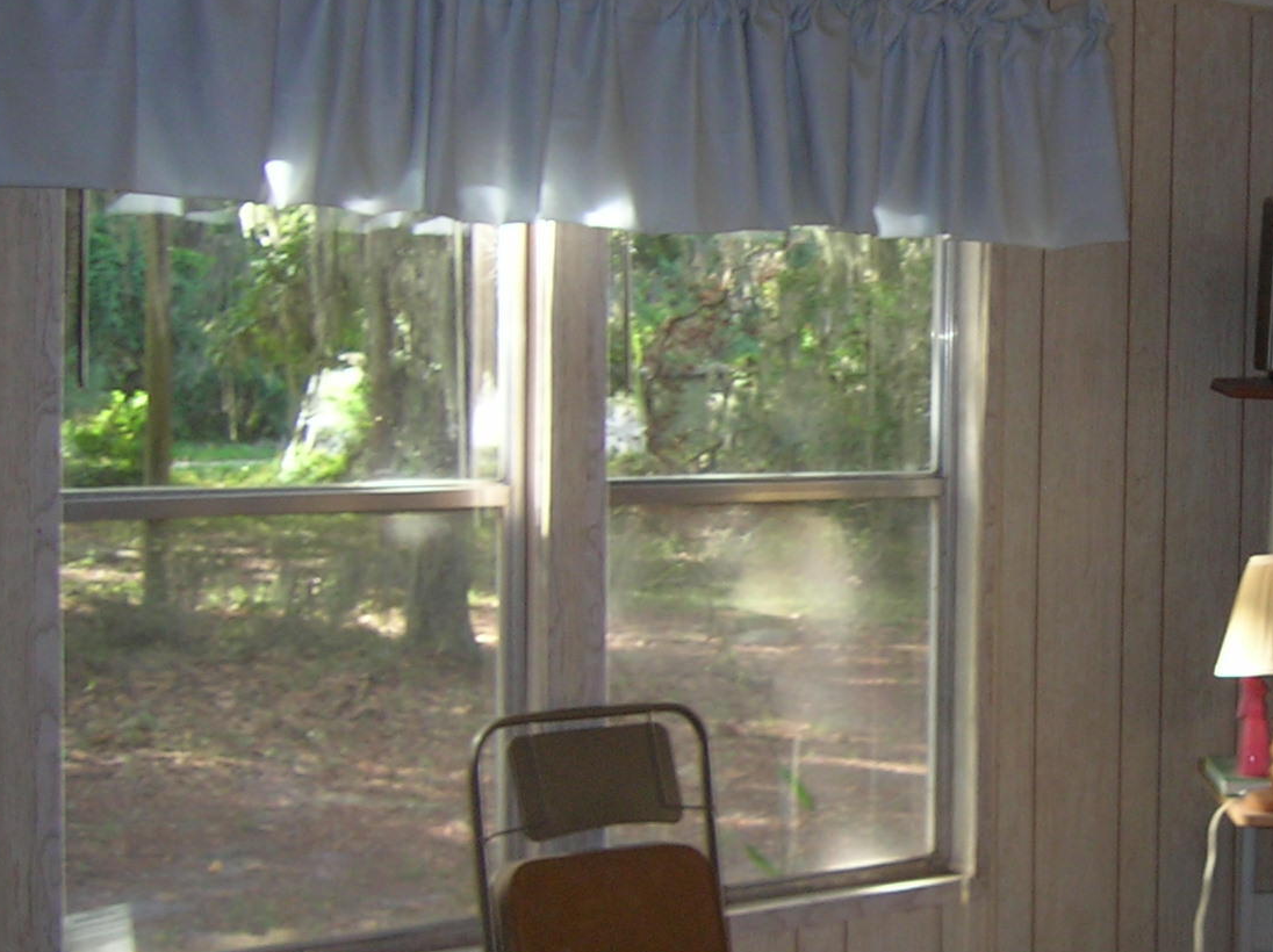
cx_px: 1223
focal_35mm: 71
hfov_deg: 26.2
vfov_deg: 20.7
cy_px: 514
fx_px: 2609
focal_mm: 5.7
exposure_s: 1/60.1
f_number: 2.9
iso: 79
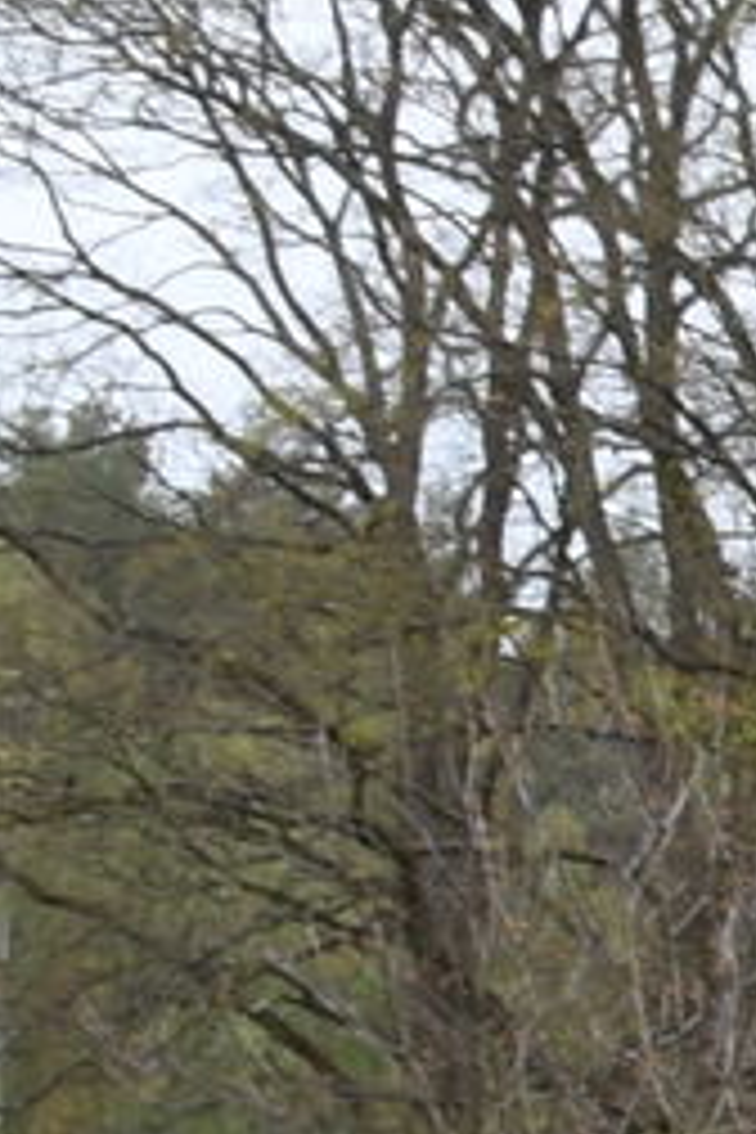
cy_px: 1642
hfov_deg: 5.0
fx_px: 7213
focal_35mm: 229
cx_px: 3524
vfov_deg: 8.8
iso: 250
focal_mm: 20
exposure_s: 1/125
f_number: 11
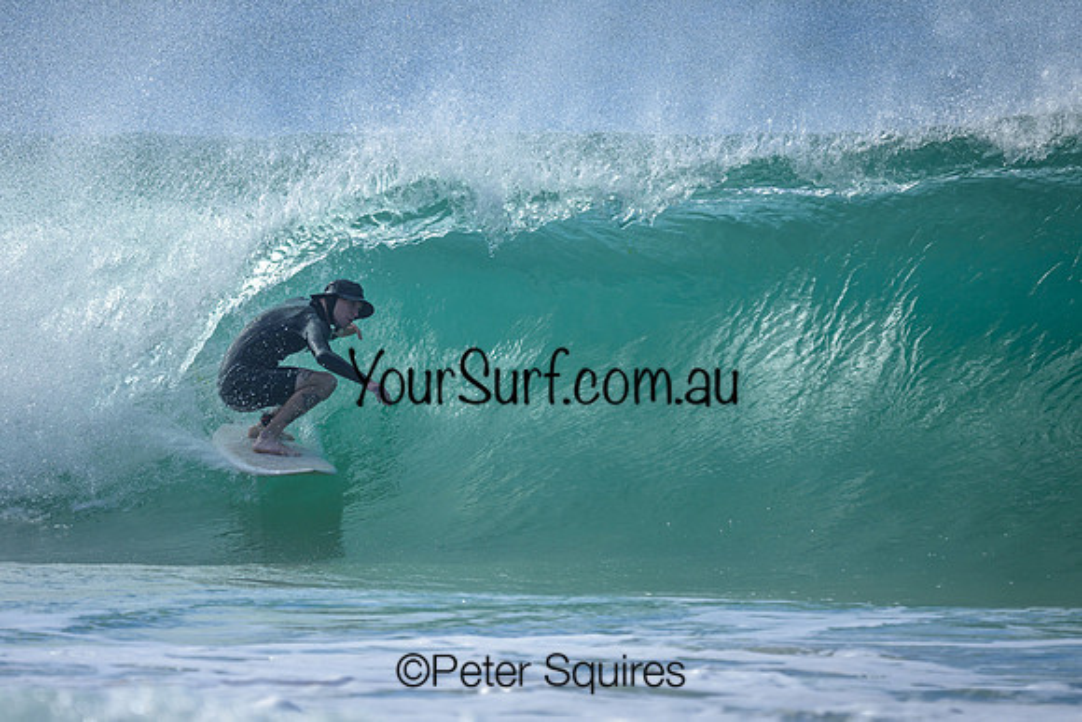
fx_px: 28856
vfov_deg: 1.4
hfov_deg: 2.1
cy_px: 326
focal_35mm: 960
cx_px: 474
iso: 280
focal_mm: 800
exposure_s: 1/2000
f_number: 6.3
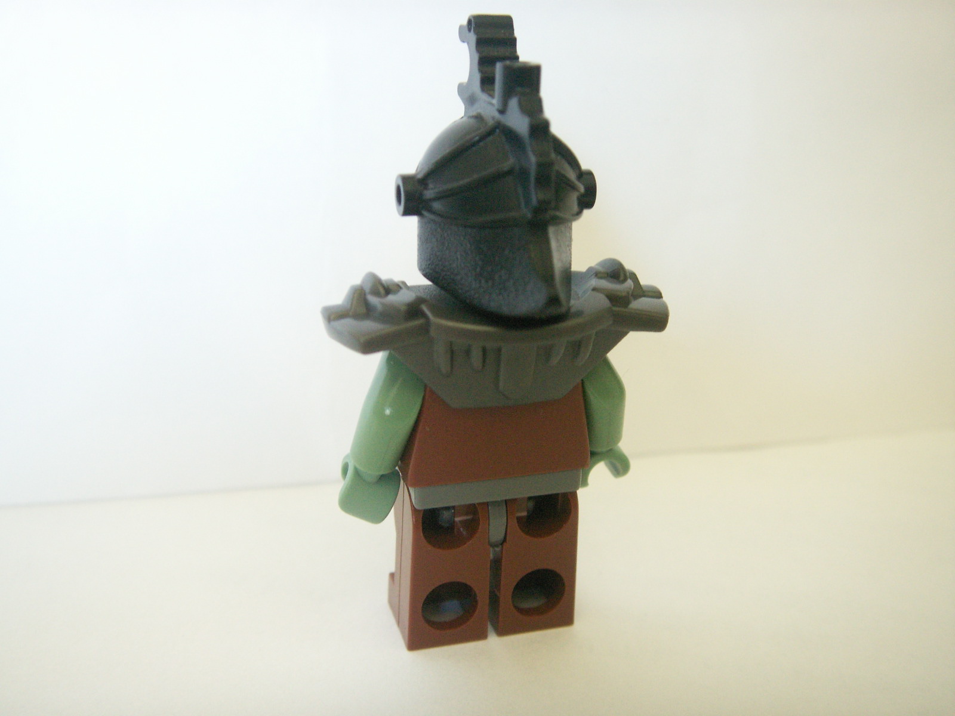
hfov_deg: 50.1
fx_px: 1021
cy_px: 358
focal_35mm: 37
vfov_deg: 38.7
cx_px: 478
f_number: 3.5
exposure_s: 1/13
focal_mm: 7.7
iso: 160
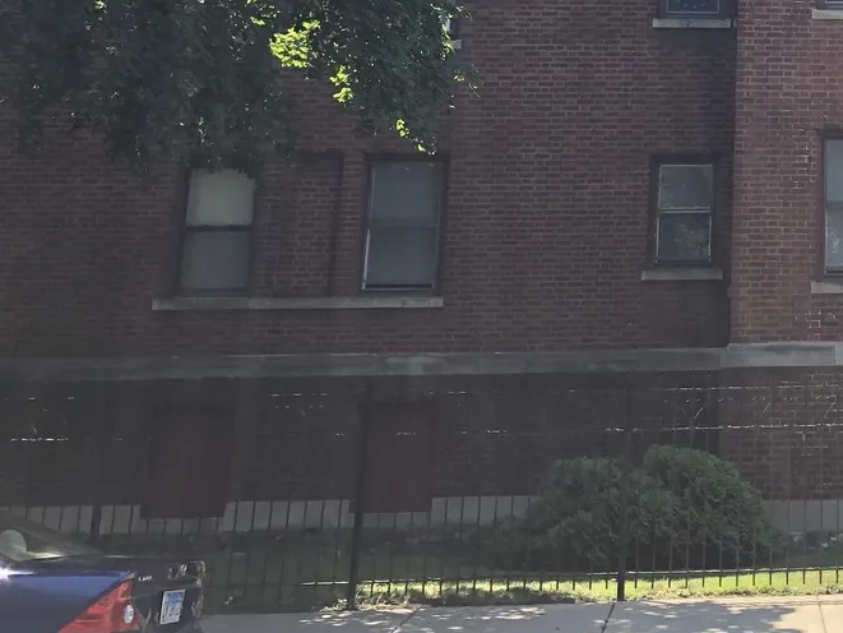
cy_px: -37
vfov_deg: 22.8
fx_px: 1486
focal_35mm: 61
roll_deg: +0.1
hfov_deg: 29.1
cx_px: 895
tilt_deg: +16.7
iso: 20
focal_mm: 3.99
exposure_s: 1/674
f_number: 1.8
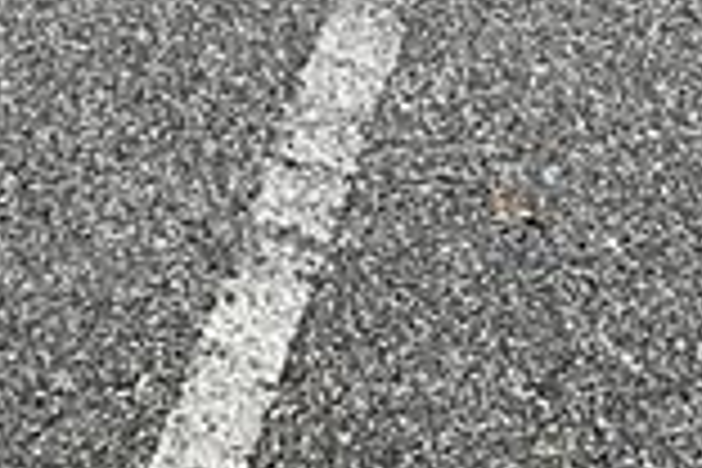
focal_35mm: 198
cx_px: -14
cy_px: -1228
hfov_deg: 10.3
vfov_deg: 6.1
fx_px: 3861
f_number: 1.8
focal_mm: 3
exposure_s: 1/197
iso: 16
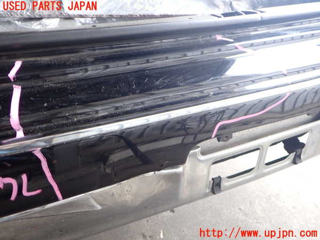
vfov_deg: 46.8
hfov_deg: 60.0
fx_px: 277
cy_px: 120
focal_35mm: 30
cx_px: 160
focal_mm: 5.4
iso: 200
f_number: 2.3
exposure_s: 1/40
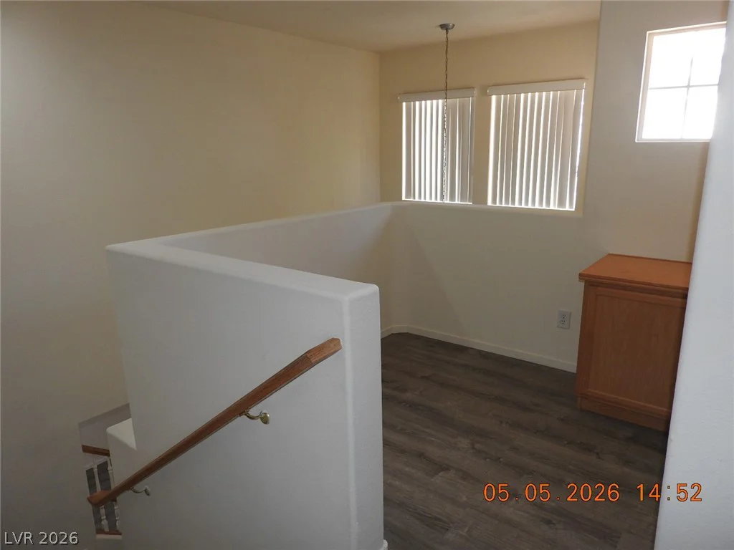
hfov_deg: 71.6
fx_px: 509
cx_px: 367
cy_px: 275
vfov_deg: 56.8
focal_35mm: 24
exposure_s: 1/30
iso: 200
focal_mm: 4.3
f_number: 3.3
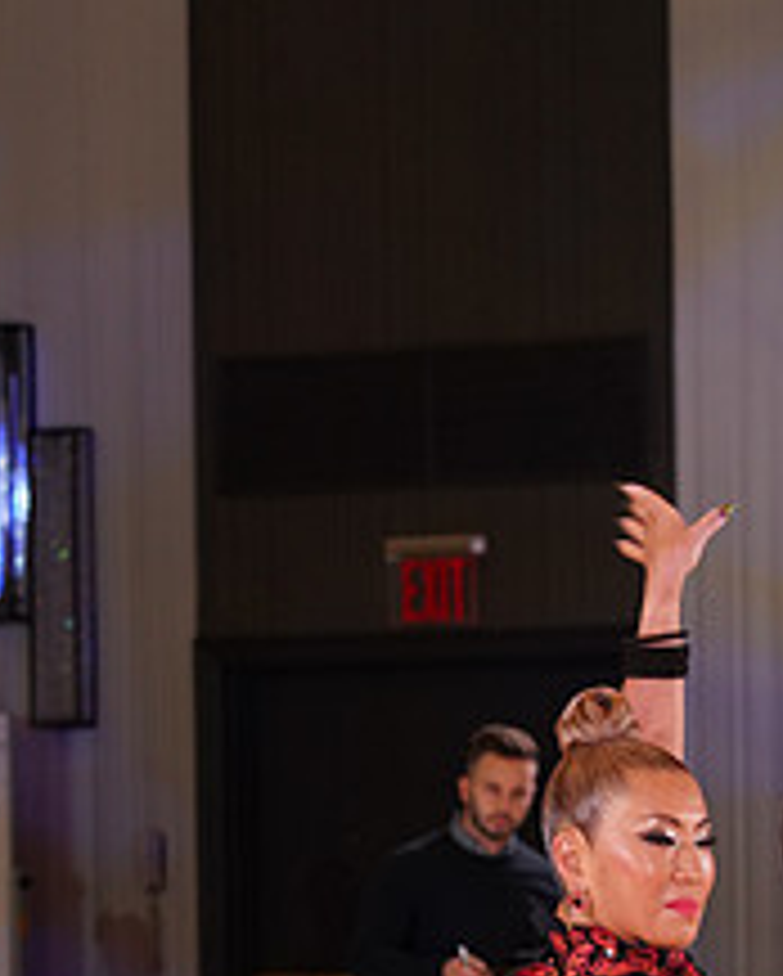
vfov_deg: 7.3
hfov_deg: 5.9
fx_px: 7608
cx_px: 547
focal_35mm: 263
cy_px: 1223
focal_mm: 105
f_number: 5.6
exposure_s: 1/160
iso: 1600
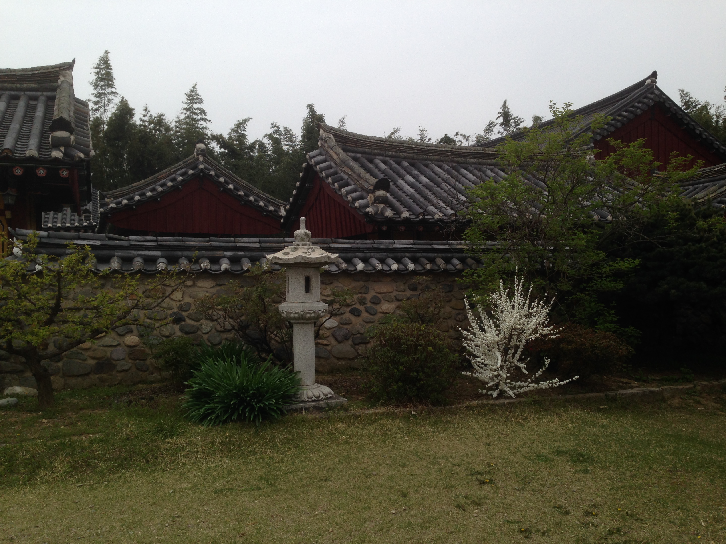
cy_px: 272
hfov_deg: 55.4
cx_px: 363
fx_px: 692
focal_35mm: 33
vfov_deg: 42.9
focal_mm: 4.12
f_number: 2.4
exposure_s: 1/534
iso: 50
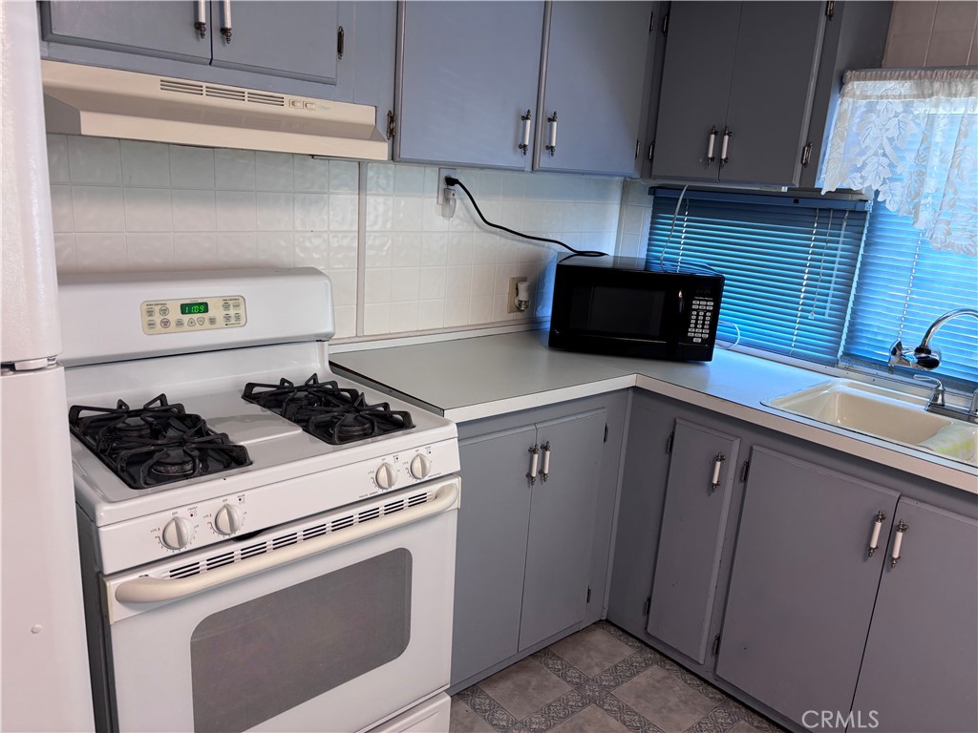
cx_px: 489
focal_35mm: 26
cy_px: 366
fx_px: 735
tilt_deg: -14.1
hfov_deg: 67.3
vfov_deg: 53.1
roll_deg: -3.6
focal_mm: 5.96
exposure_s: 1/60
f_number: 1.6
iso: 100
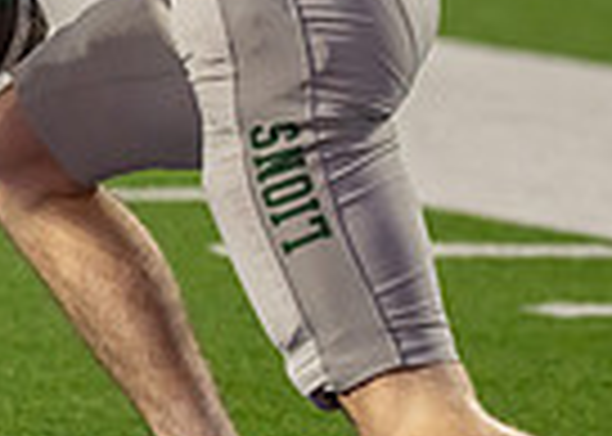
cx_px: 135
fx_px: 12717
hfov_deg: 2.8
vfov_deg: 2.0
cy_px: -436
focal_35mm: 732
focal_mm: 141
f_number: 2.8
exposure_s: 1/1600
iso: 2000
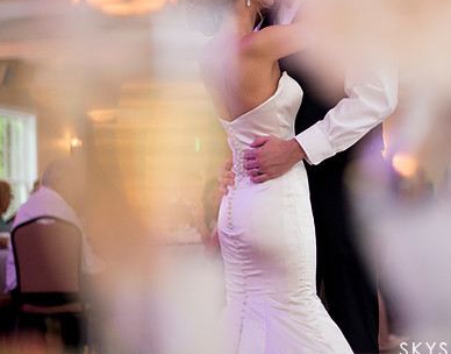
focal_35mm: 89
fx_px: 1178
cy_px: 107
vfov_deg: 17.0
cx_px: 316
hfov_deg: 21.5
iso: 800
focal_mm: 50
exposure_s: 1/200
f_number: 1.4
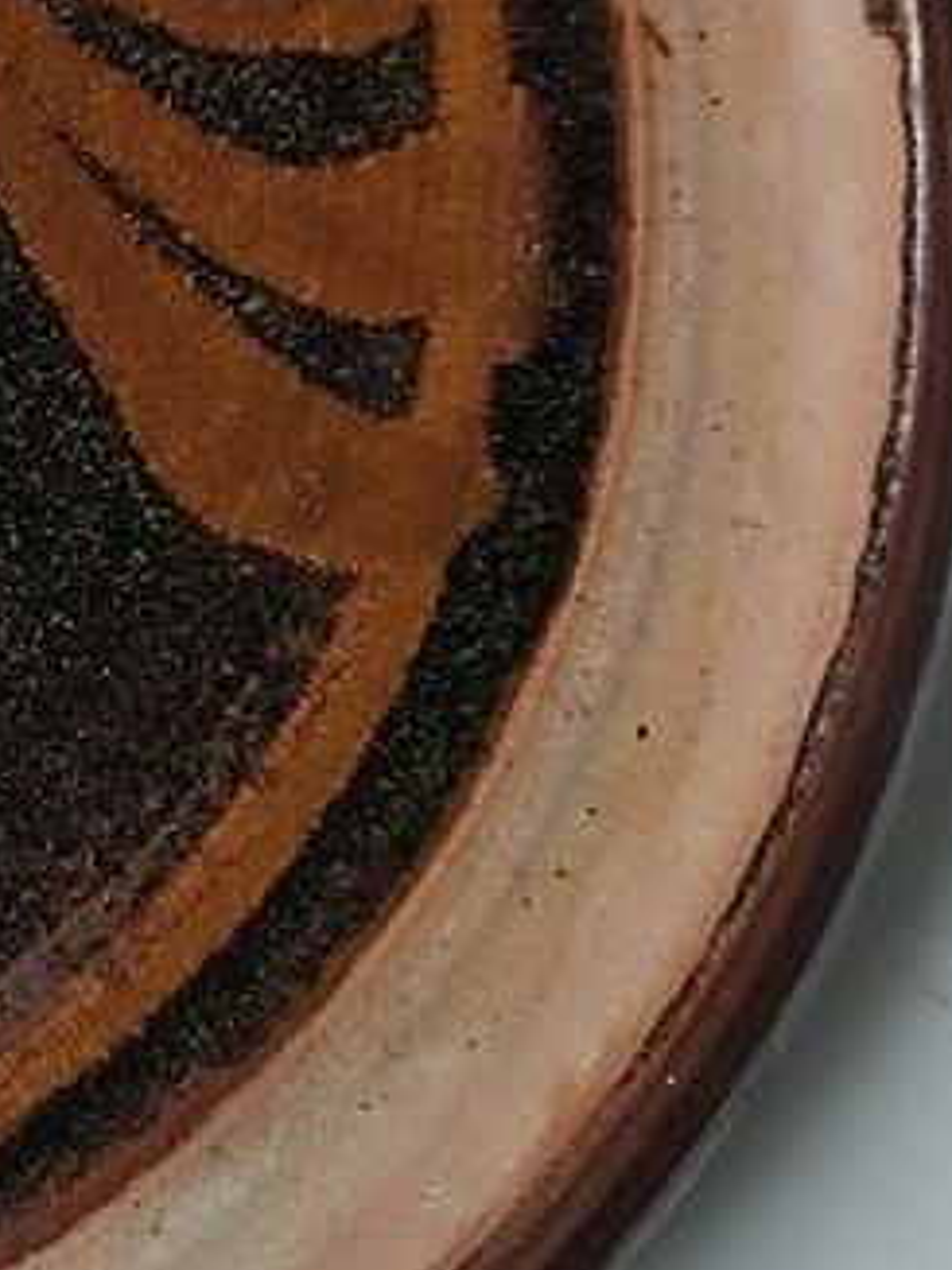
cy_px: 161
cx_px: -715
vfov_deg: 18.3
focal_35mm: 106
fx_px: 3889
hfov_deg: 12.8
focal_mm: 4.74
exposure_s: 1/33
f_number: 1.79
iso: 148
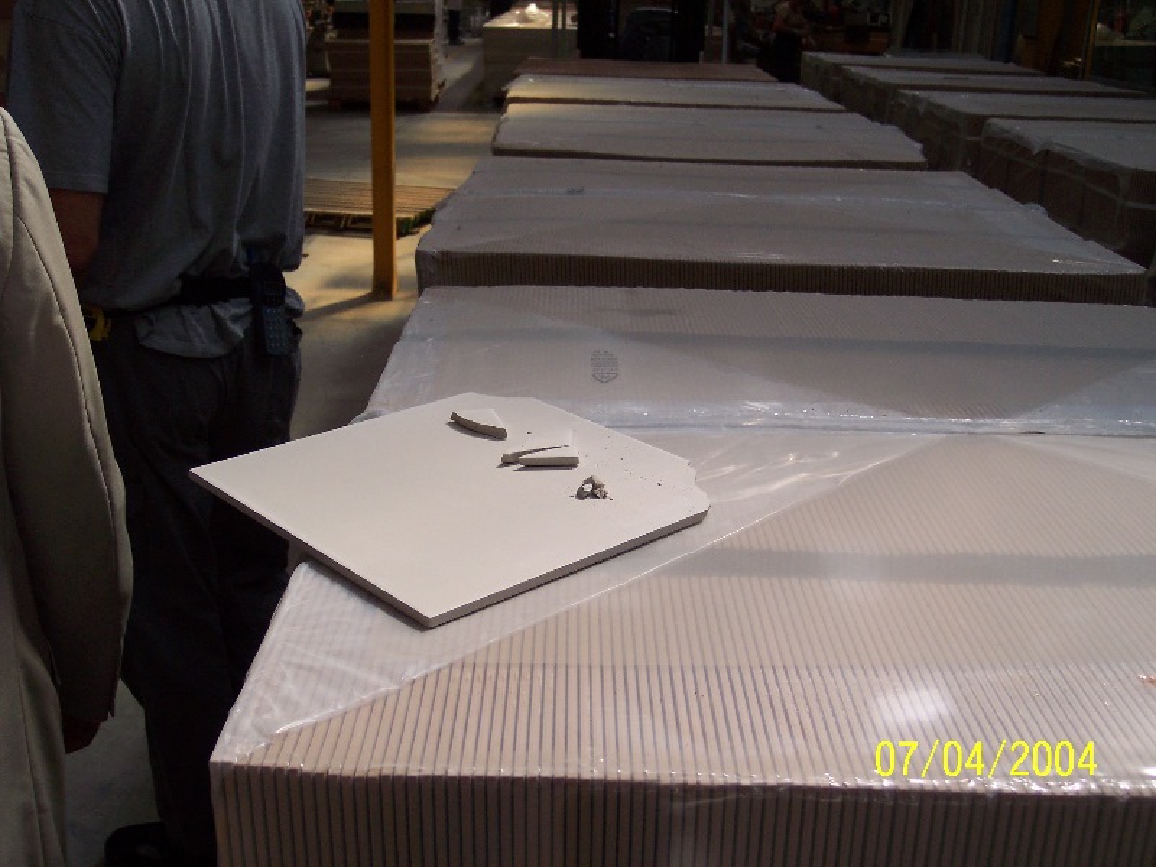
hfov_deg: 49.0
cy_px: 434
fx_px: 1269
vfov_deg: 37.7
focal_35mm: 38
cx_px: 578
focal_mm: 8
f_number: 2.8
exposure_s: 1/500
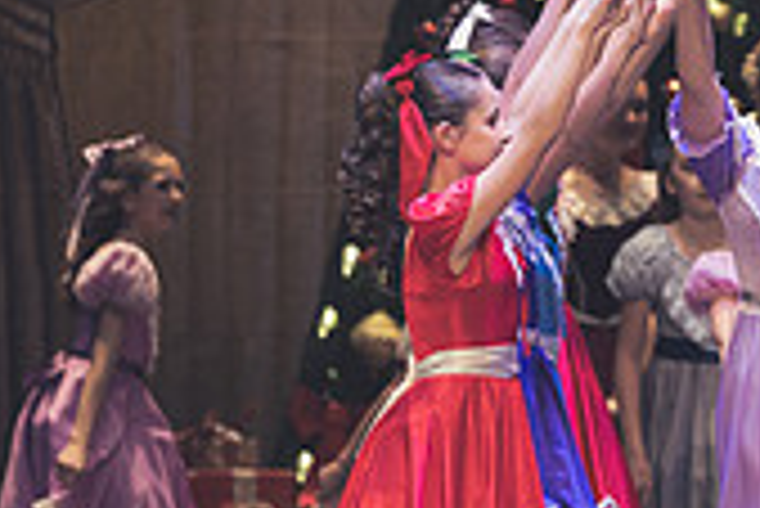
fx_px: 14494
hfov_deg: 3.0
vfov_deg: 2.0
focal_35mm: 686
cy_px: 308
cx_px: 854
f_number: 2.8
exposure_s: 1/320
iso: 720
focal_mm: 200
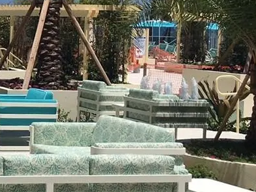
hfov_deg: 15.1
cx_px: -154
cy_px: 34
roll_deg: -0.8
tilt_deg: -1.6
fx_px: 873
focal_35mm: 118
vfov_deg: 12.5
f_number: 2.2
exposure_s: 1/4049
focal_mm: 4.15
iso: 25
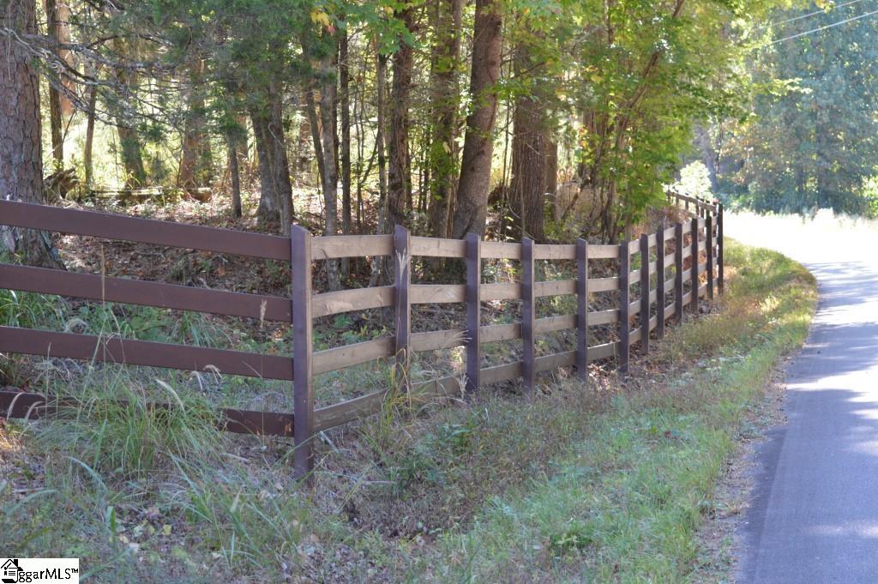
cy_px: 292
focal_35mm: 82
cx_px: 439
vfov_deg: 16.5
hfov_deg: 24.6
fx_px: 2010
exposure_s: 1/100
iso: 400
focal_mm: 55
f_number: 5
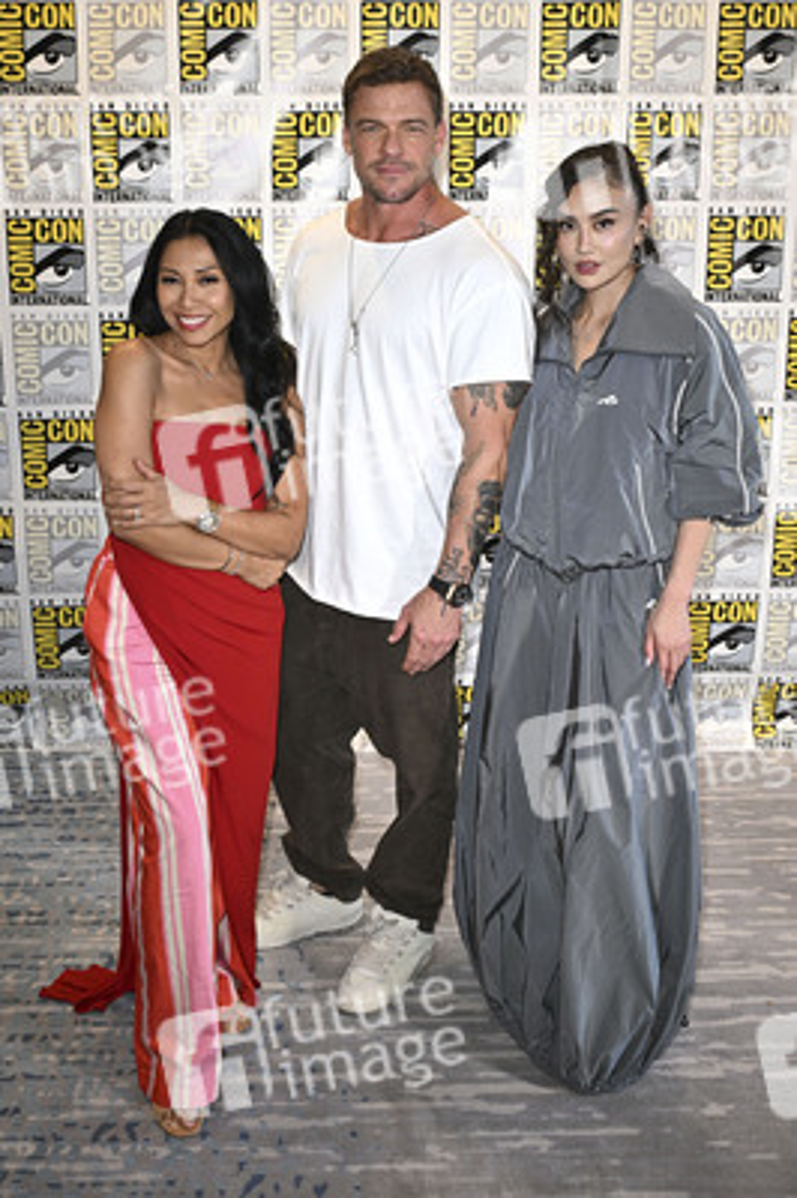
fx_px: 1164
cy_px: 599
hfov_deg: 37.8
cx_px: 398
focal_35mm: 35
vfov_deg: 54.5
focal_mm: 35
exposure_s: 1/250
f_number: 5.6
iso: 2000
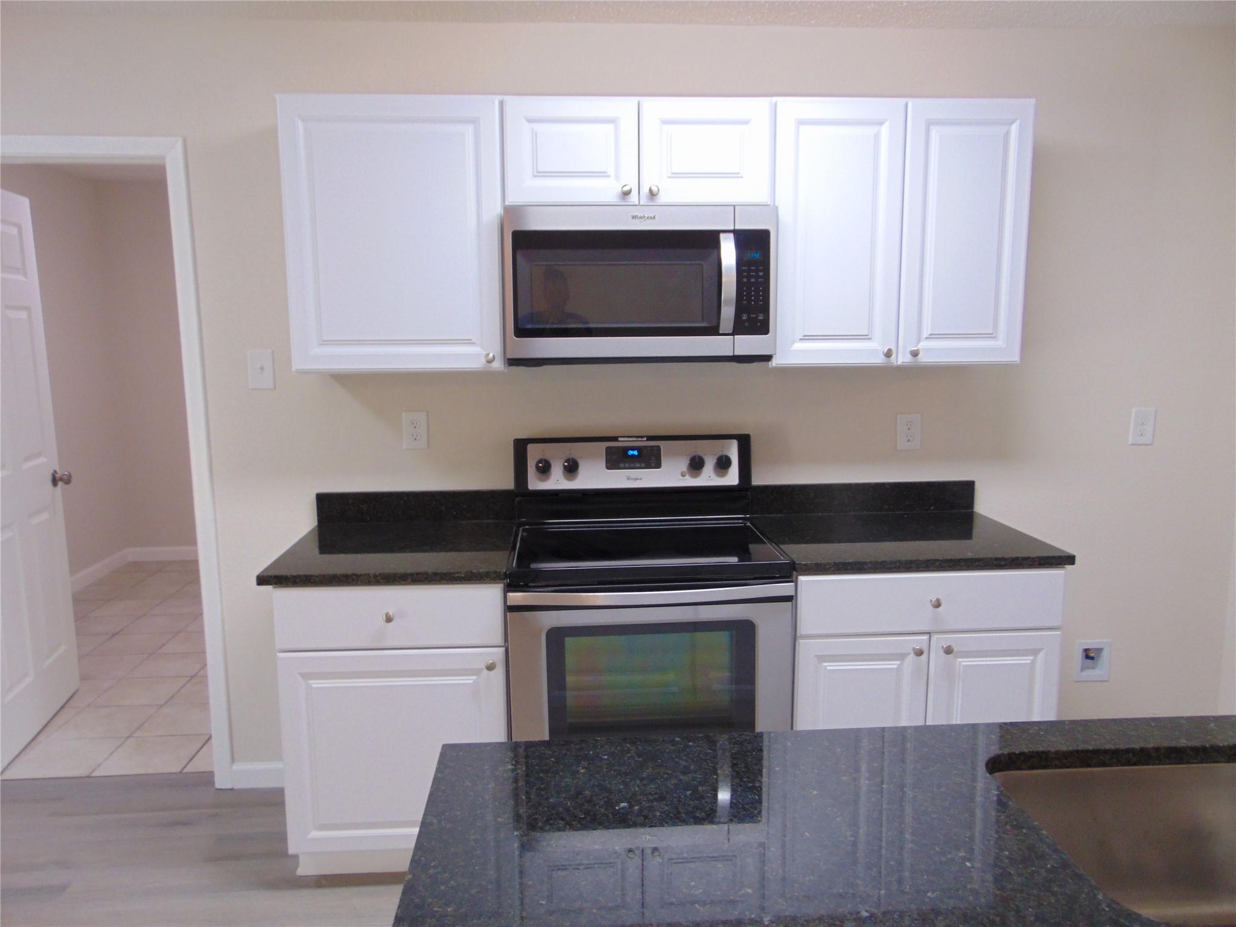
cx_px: 618
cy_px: 464
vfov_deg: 54.9
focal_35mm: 25
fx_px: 893
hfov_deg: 69.4
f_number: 3
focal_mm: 4.5
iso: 160
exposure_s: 1/30
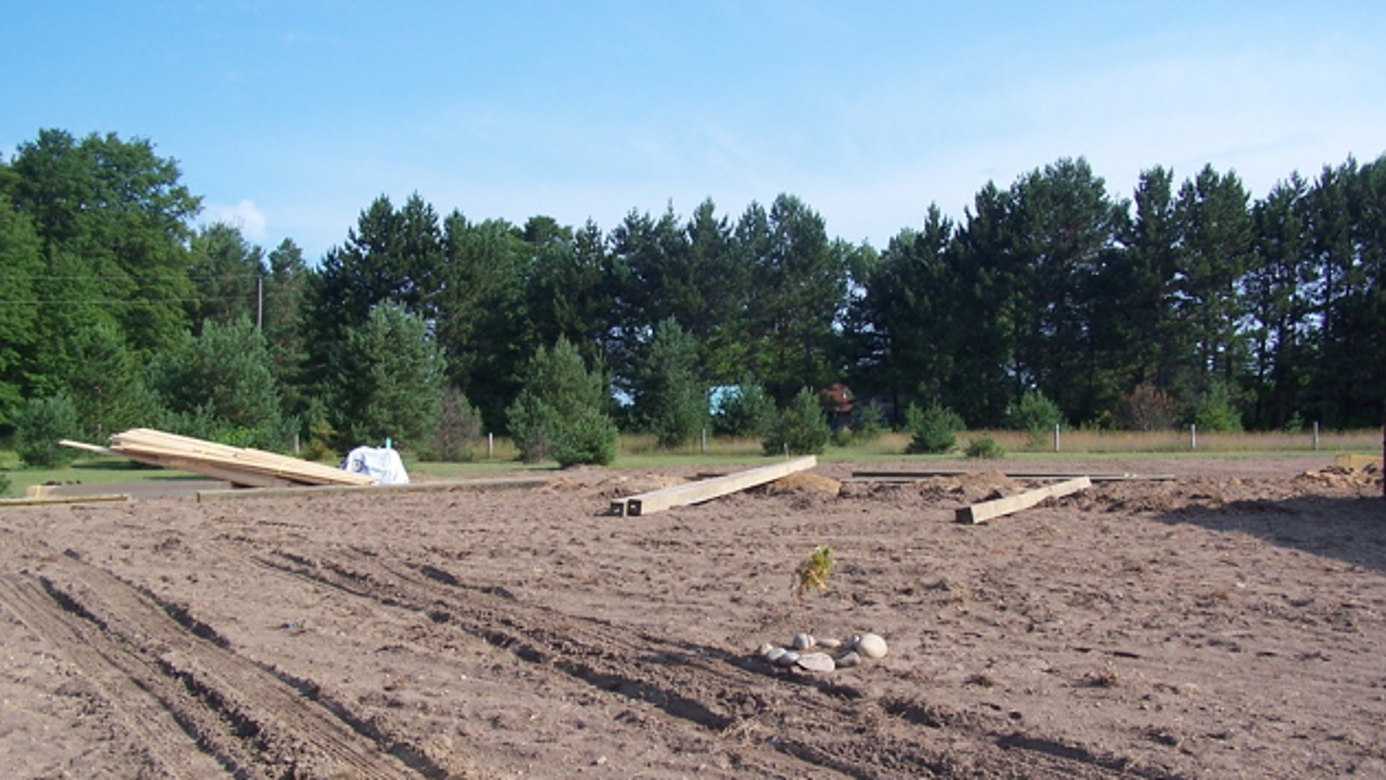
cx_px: 694
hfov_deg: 48.4
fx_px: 1544
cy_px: 475
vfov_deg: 28.3
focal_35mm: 42
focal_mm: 6.3
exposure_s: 1/500
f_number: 4
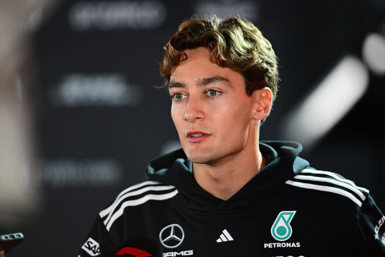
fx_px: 4277
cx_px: 192
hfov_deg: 5.2
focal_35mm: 400
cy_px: 128
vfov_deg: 3.4
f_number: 2.8
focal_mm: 400
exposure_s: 1/250
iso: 3200
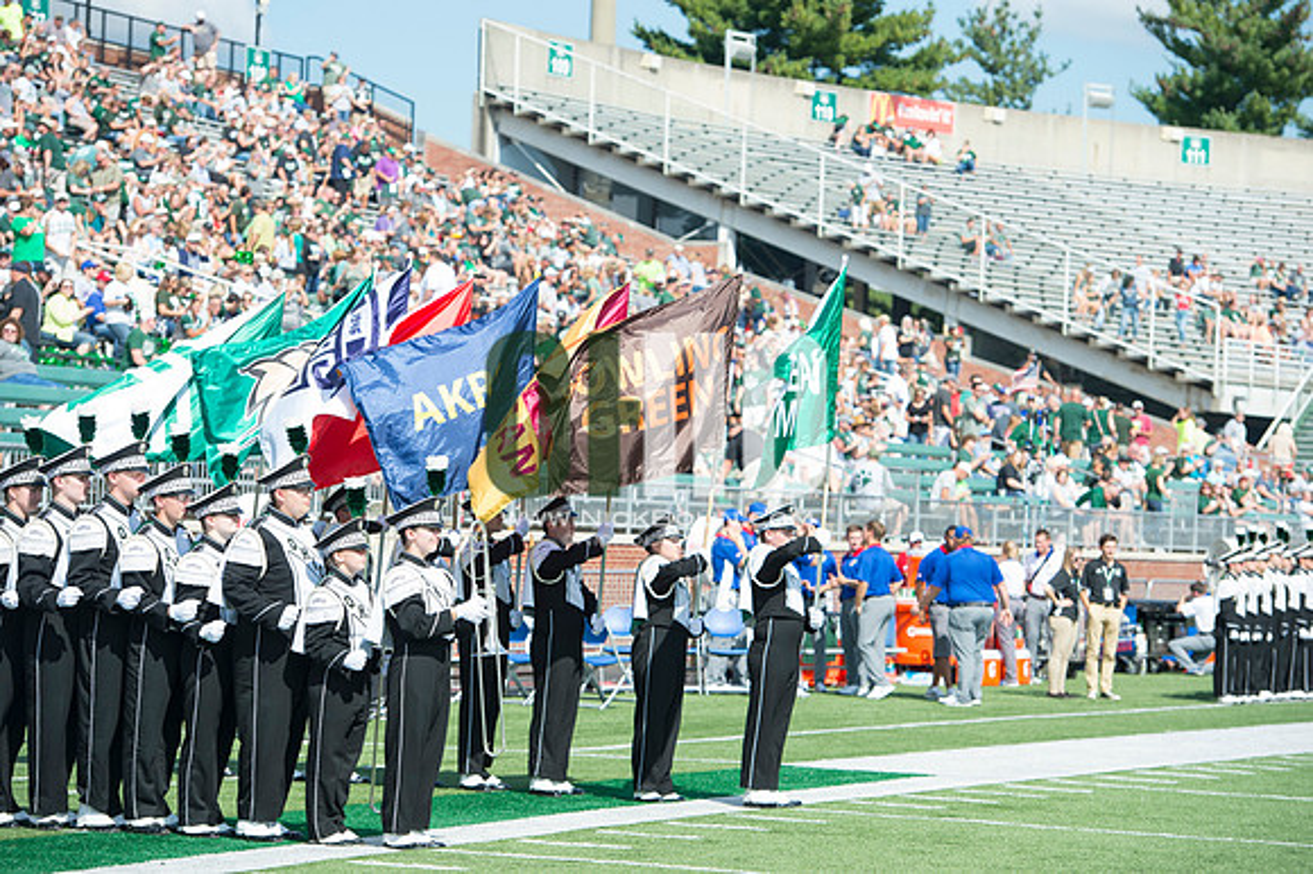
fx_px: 4447
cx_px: 656
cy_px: 437
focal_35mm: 122
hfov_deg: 16.8
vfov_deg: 11.2
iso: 200
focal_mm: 122
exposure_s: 1/1000
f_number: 4.5
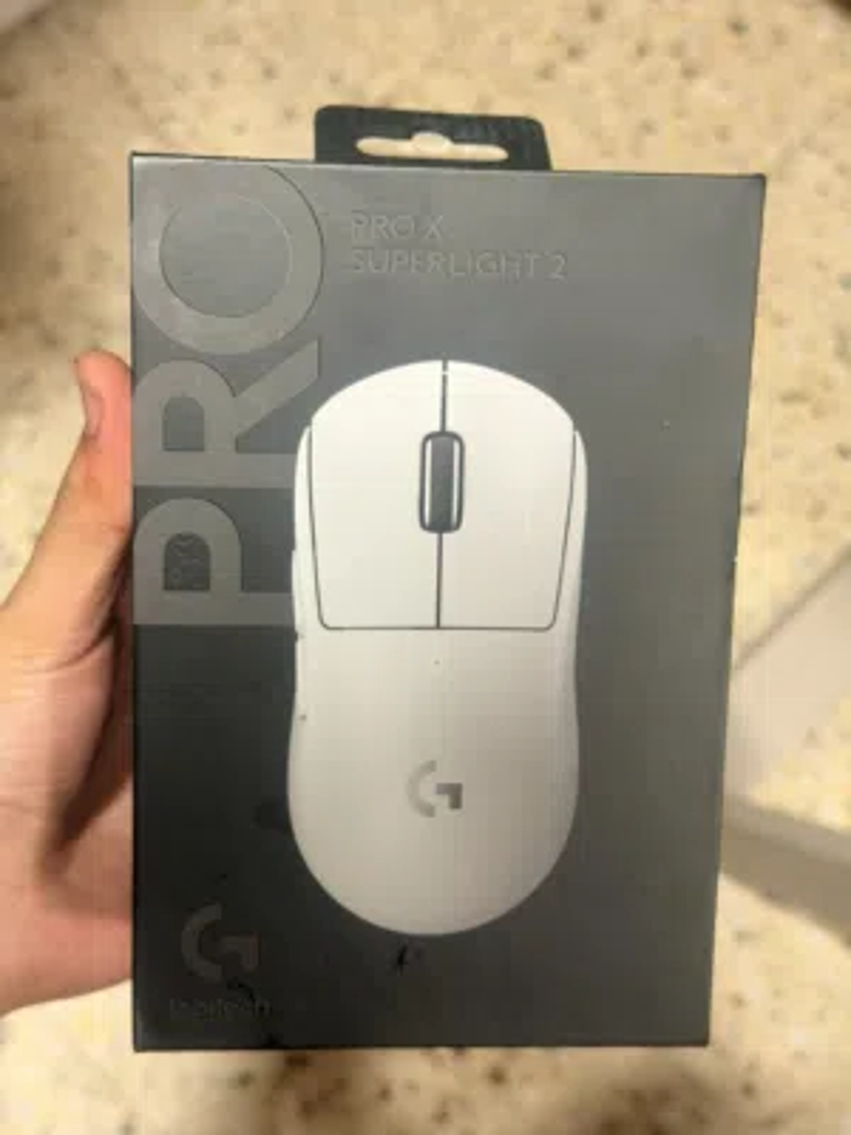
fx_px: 1573
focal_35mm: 48
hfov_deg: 30.3
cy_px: 568
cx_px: 426
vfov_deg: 39.7
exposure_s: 1/50
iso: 160
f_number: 1.78
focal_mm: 6.76
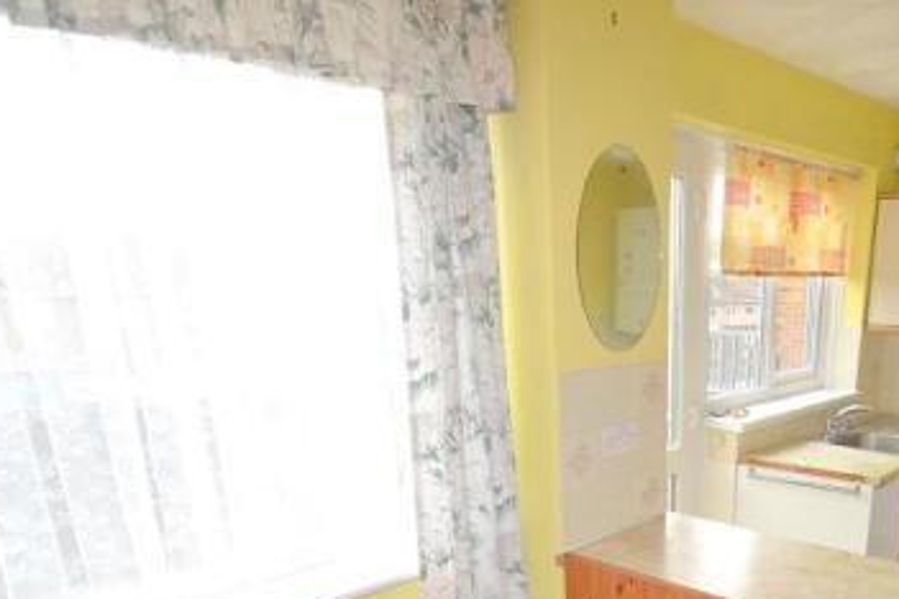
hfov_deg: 62.8
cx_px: 642
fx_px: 699
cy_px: 518
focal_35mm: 28
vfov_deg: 43.2
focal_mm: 10
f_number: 7.1
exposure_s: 1/200
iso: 1600
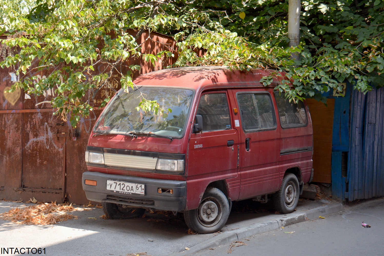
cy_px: 128
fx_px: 704
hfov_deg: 30.5
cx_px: 192
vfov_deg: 20.6
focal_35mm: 66
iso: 200
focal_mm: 44
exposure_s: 1/160
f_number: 6.3
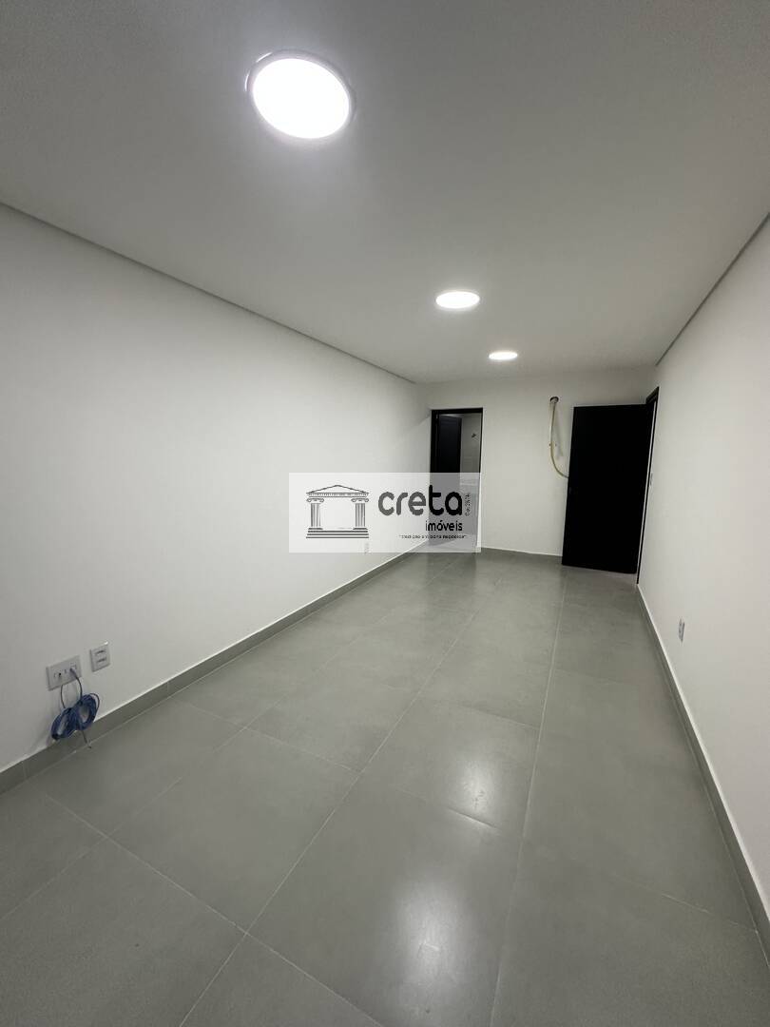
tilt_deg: -6.6
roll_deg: +2.2
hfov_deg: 85.7
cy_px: 514
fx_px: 415
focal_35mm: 14
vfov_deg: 102.1
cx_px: 385
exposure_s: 1/120
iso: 200
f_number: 2.2
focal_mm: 2.22
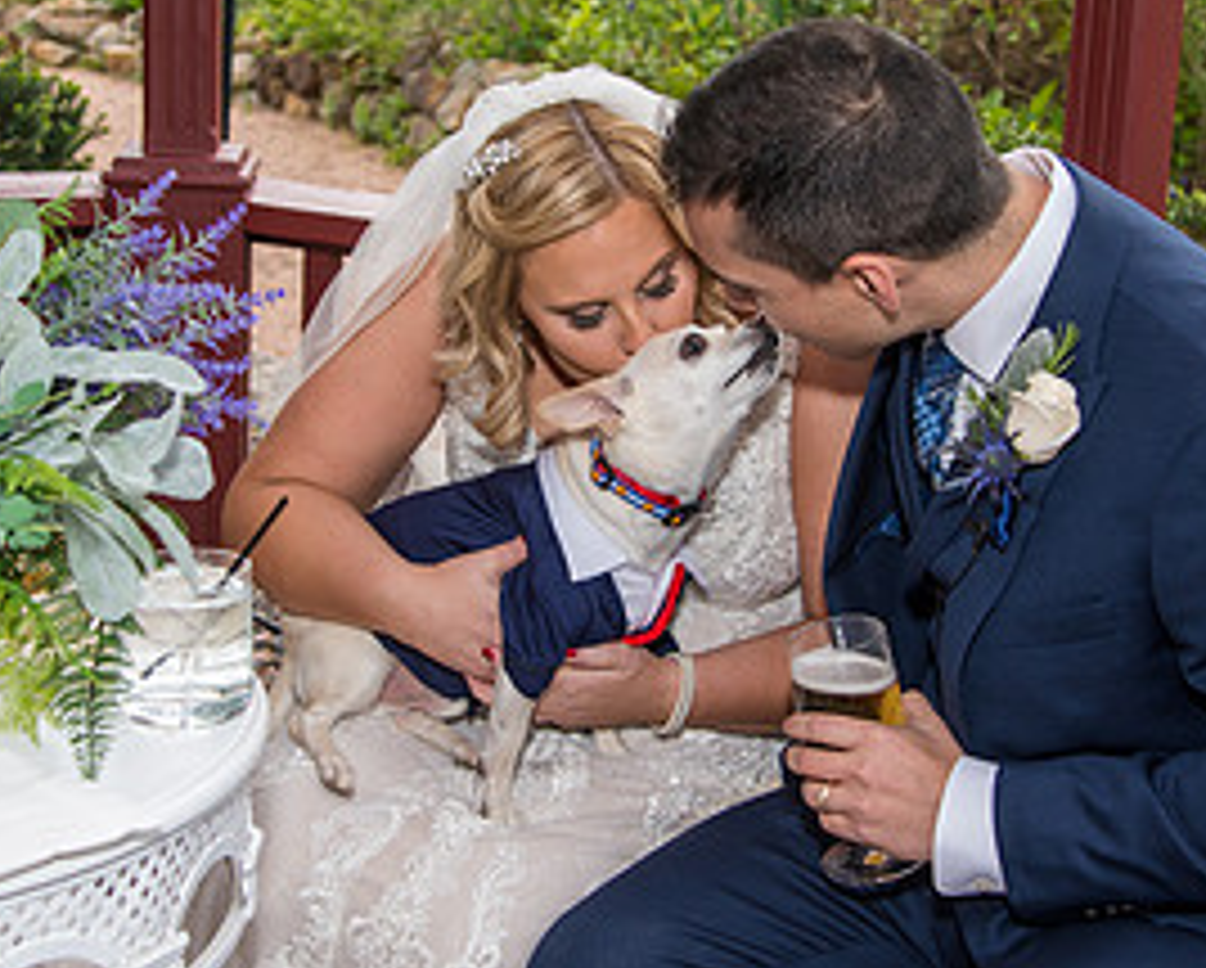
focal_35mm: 69
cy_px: 362
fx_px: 2466
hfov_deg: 27.5
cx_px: 621
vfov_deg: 22.2
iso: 400
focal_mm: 34
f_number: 5
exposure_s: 1/250
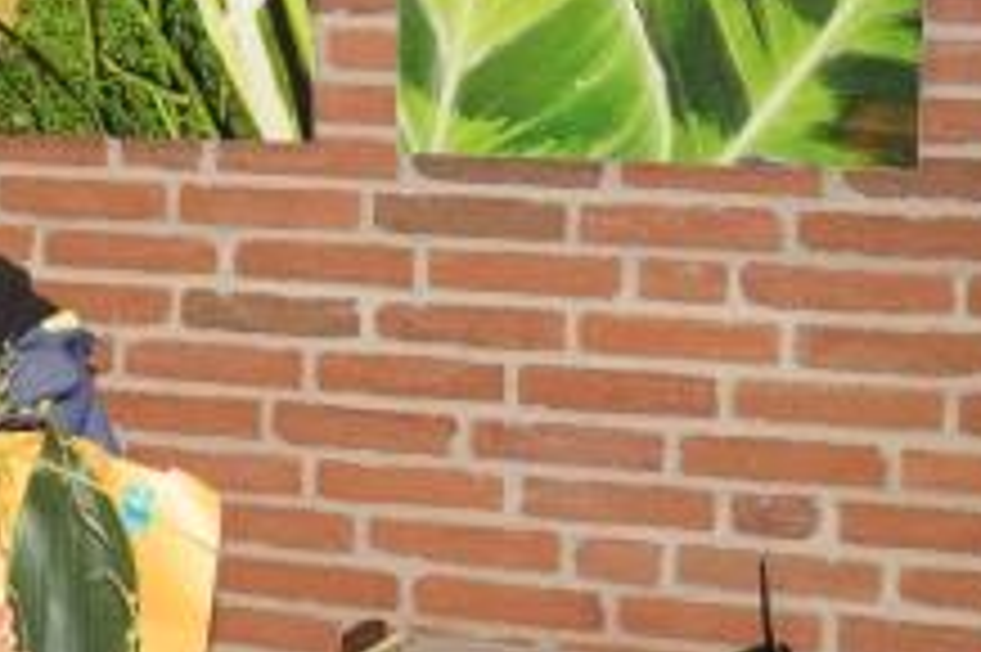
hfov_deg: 18.6
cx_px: 108
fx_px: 2941
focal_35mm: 108
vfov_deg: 12.7
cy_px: 391
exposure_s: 1/60
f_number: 5
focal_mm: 35
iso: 800
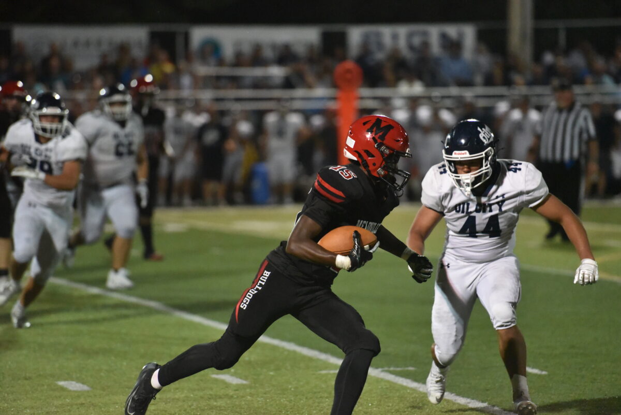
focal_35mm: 200
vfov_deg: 6.9
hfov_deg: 10.3
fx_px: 3451
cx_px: 310
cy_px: 208
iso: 12800
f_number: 2.8
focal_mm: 200
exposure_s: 1/2500
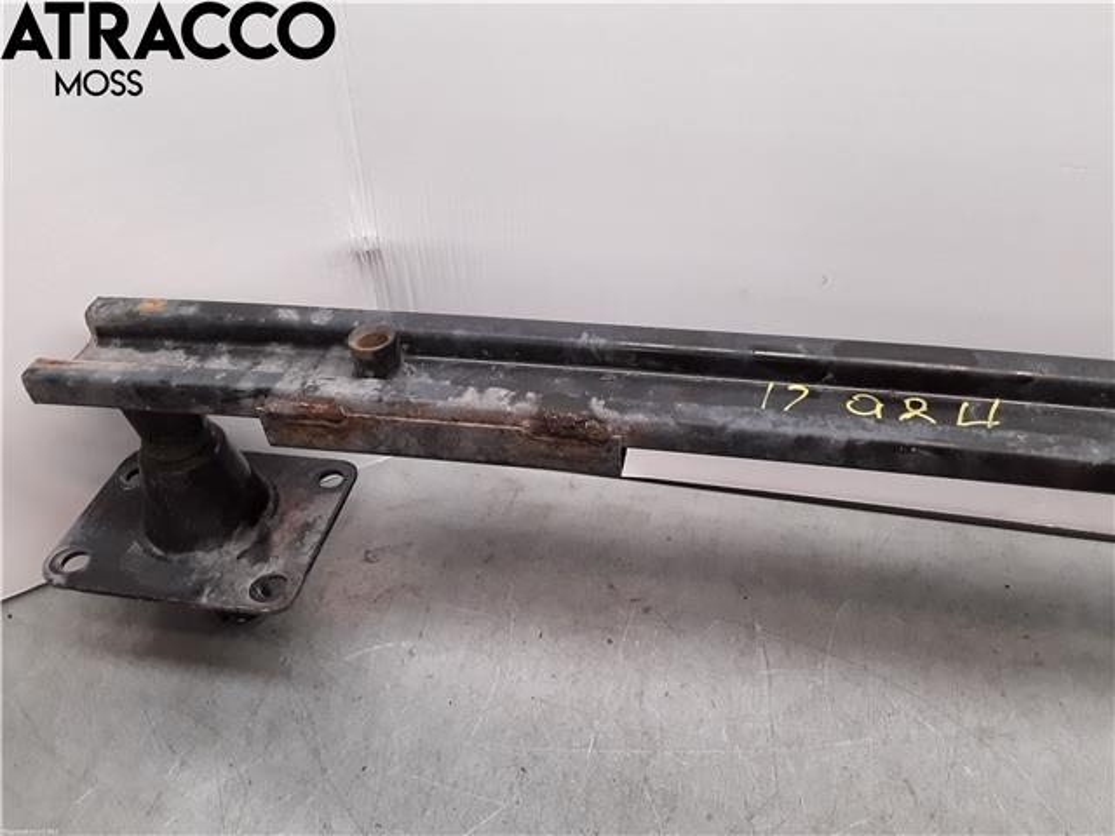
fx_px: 902
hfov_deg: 63.4
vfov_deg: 49.7
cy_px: 418
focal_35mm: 28
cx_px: 558
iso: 64
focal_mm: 2.91
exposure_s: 1/100
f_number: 1.9
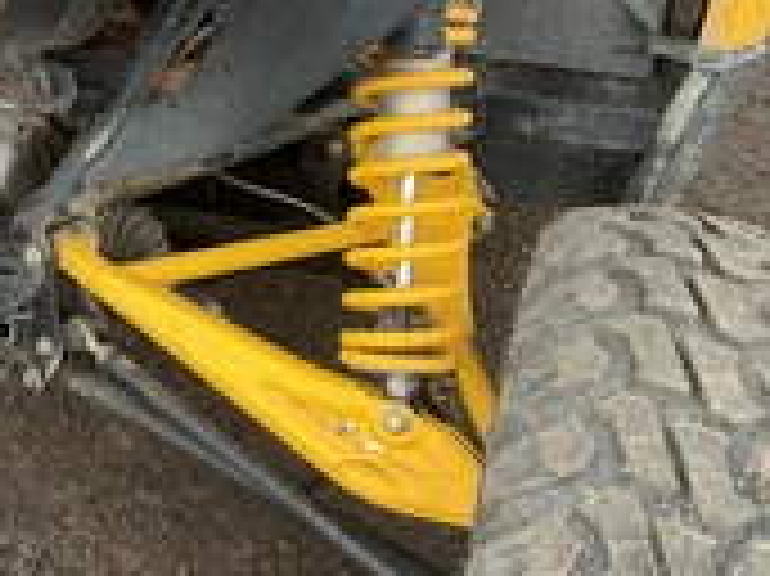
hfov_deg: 27.6
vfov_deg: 21.3
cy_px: 99
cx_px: 90
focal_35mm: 68
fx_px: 1512
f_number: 1.8
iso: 20
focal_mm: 3
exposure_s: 1/180
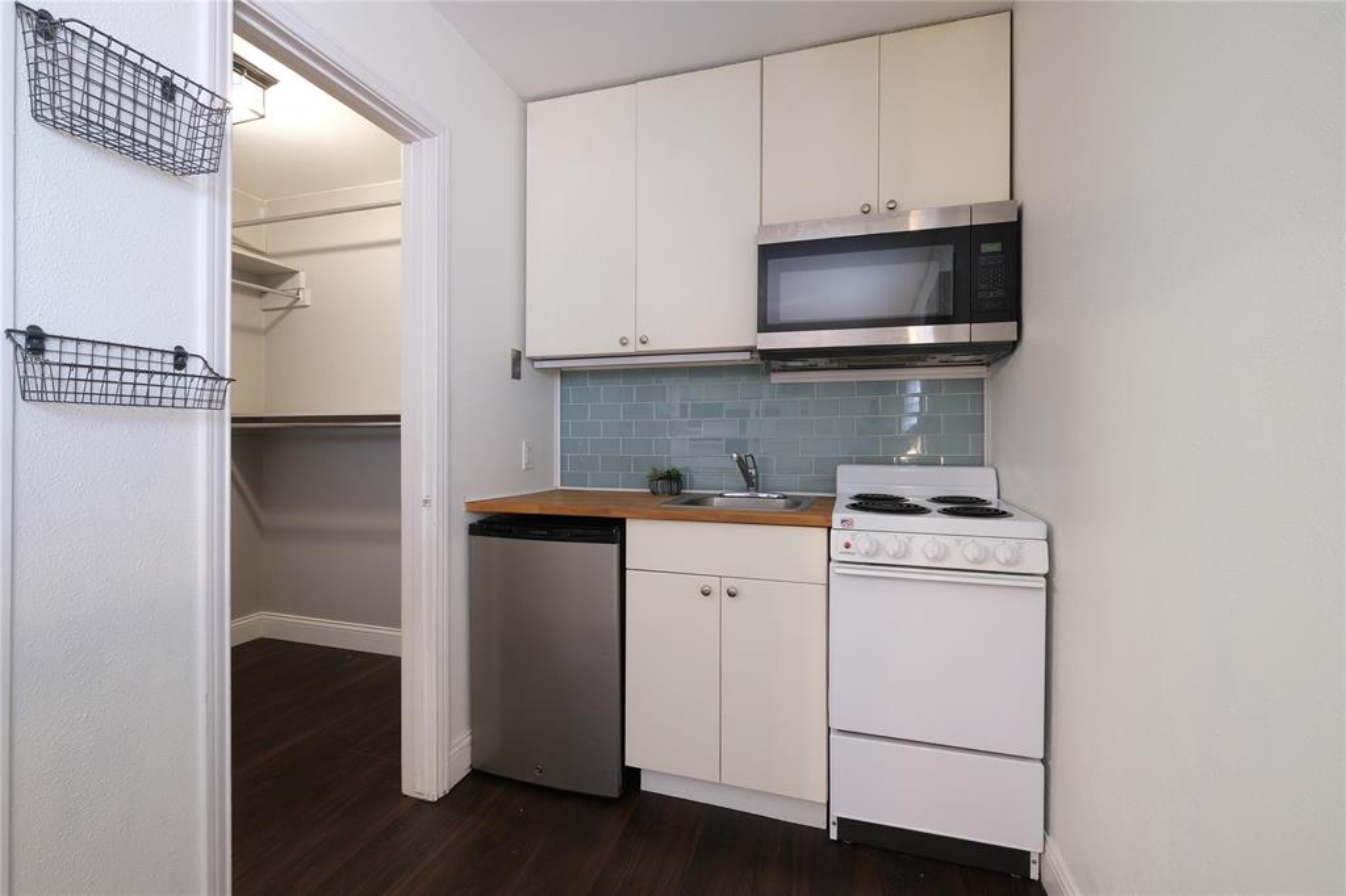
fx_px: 561
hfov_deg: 100.4
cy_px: 448
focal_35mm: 15
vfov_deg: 77.3
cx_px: 673
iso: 400
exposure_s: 1.7
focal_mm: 10
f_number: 11
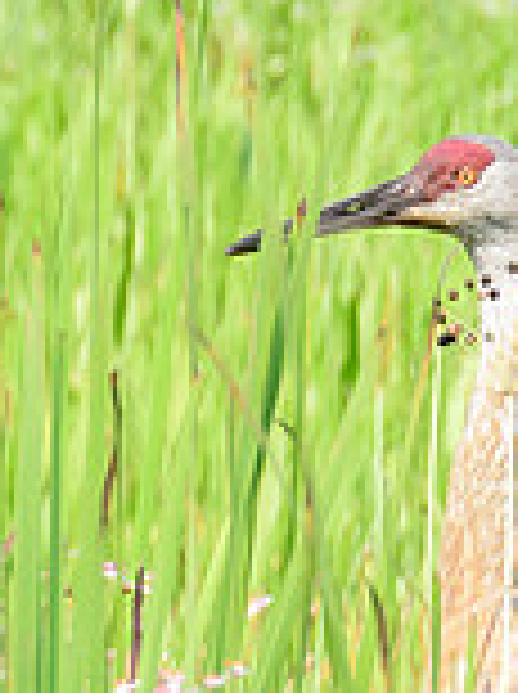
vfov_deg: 0.6
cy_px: 391
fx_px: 71968
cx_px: 38
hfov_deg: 0.4
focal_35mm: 3597
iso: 1000
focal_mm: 440
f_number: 8
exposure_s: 1/640
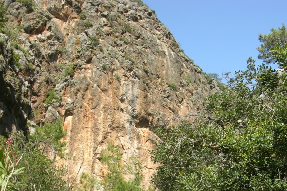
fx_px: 390
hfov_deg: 40.4
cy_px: 190
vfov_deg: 26.1
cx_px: 144
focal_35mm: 49
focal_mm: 8.9
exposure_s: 1/150
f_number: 5
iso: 50
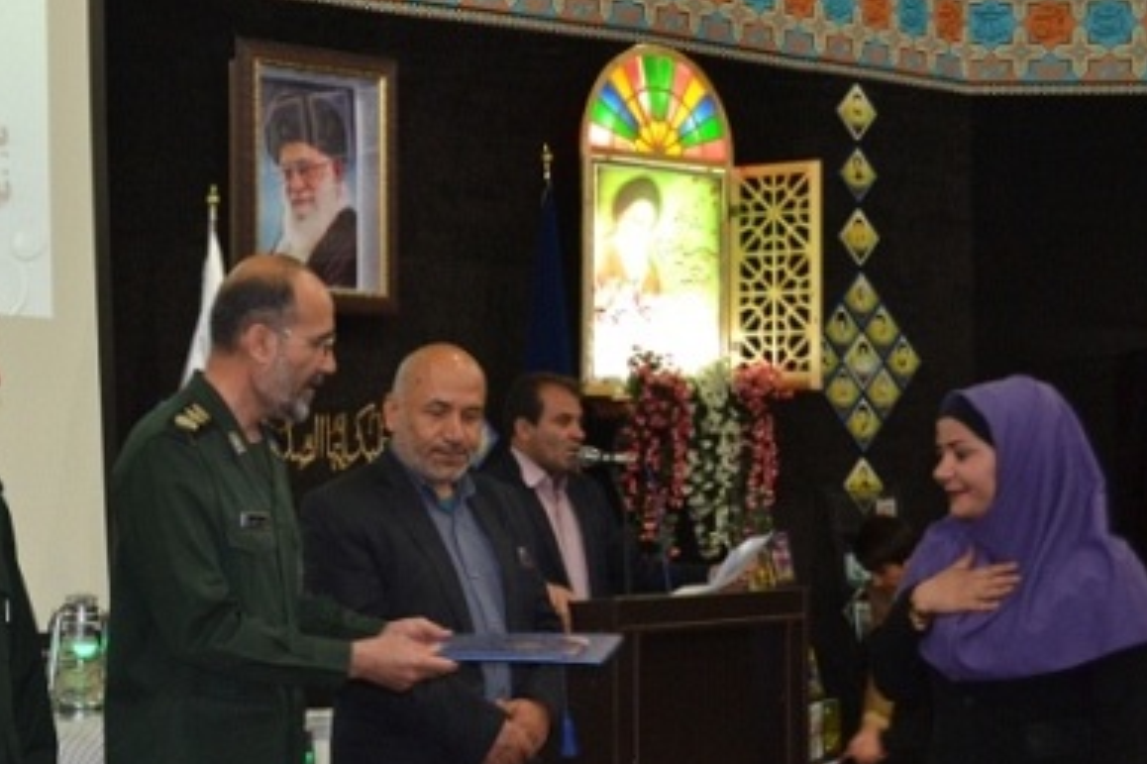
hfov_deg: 27.9
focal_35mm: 70
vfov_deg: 19.4
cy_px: 357
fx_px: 2229
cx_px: 149
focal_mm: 24
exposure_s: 1/60
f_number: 4
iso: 640
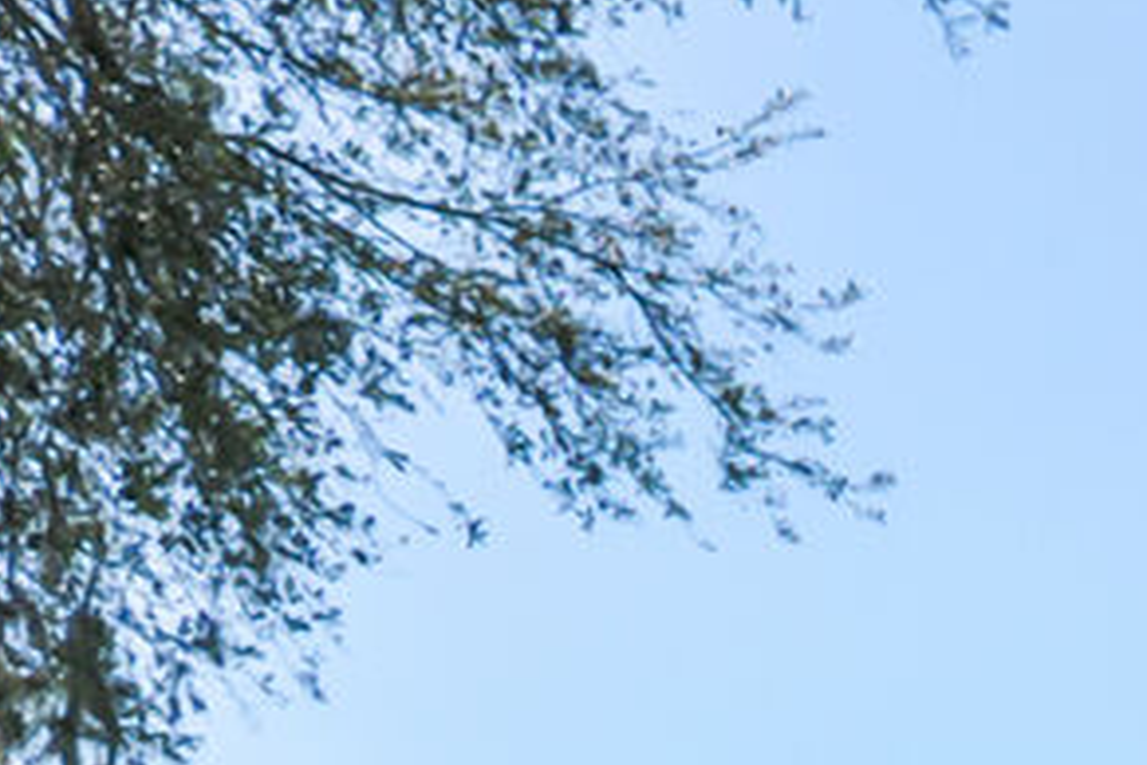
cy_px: 1719
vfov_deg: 11.1
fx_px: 3409
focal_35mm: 107
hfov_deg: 13.8
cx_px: 2716
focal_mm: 18
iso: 400
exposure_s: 1/640
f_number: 11
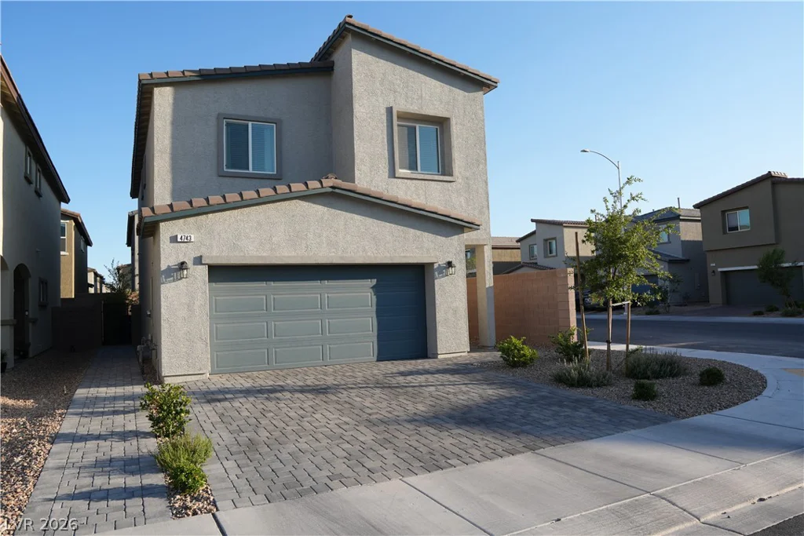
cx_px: 402
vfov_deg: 53.1
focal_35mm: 24
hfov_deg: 73.7
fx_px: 536
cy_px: 268
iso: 100
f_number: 5.6
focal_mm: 16
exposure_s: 1/250
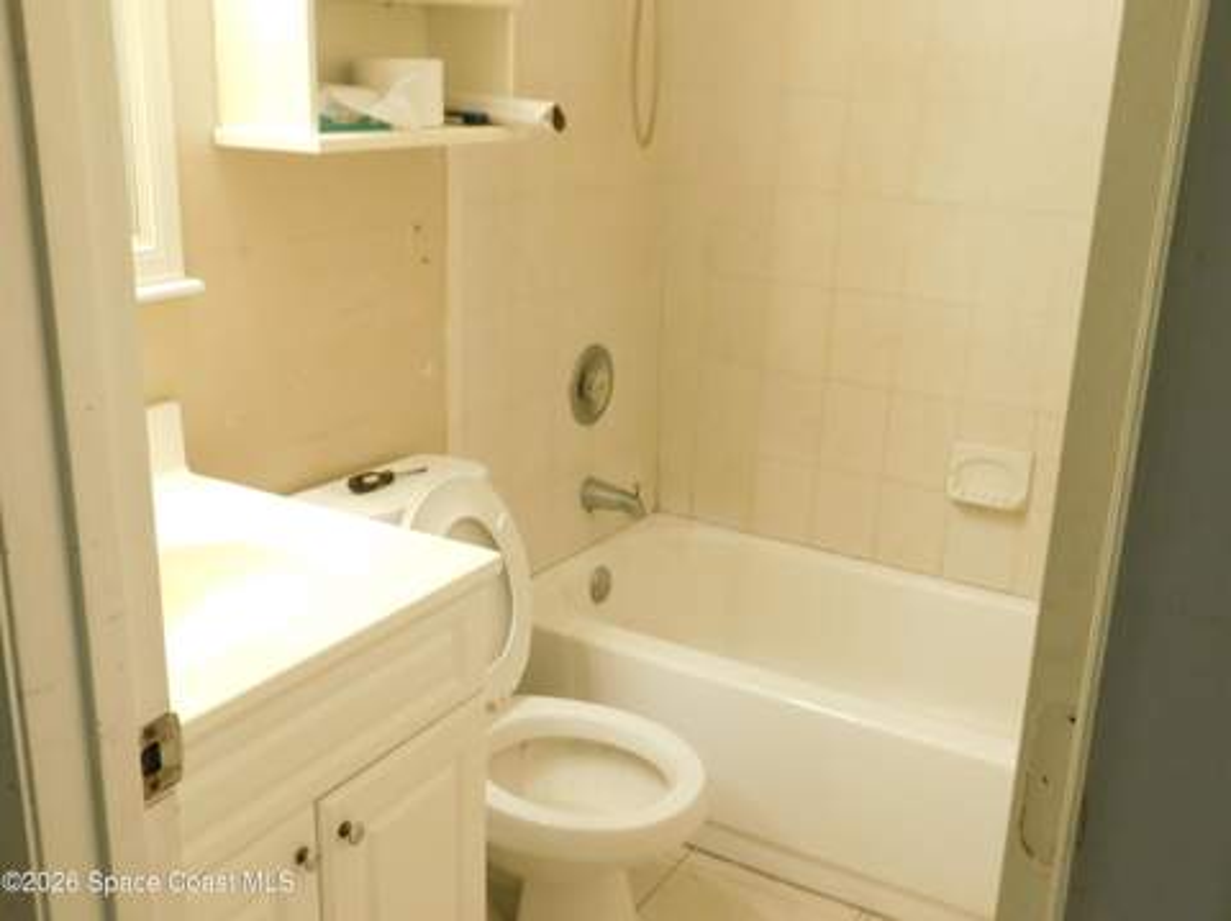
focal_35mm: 36
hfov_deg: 51.4
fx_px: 1279
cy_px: 460
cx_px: 616
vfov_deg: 39.6
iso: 400
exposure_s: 1/13
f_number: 3.5
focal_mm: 6.3
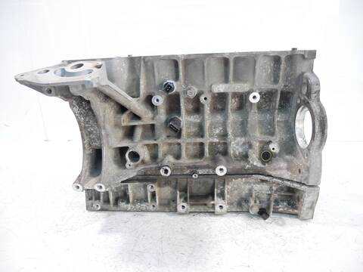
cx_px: 182
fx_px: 252
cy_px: 136
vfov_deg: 56.8
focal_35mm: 24
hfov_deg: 71.6
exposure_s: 1/60
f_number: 3.5
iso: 1250
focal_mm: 12
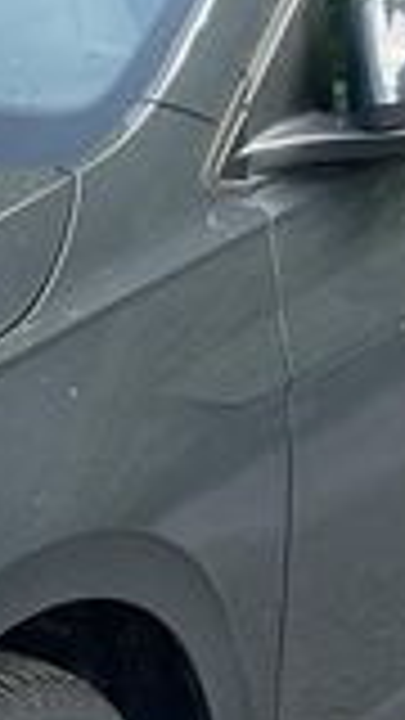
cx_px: -392
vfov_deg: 13.6
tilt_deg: -17.8
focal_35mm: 158
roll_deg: -2.0
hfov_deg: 7.4
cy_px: 544
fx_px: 3016
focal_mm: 3
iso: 16
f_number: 1.8
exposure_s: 1/116
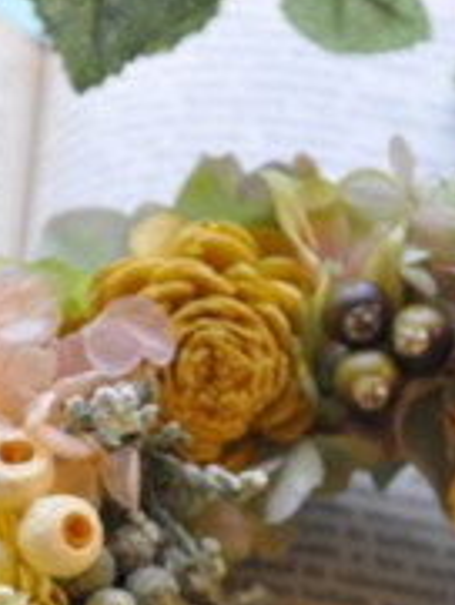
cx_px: 209
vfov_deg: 11.0
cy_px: 491
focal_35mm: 179
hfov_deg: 8.3
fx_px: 3133
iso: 1600
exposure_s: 1/25
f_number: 5.6
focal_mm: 50
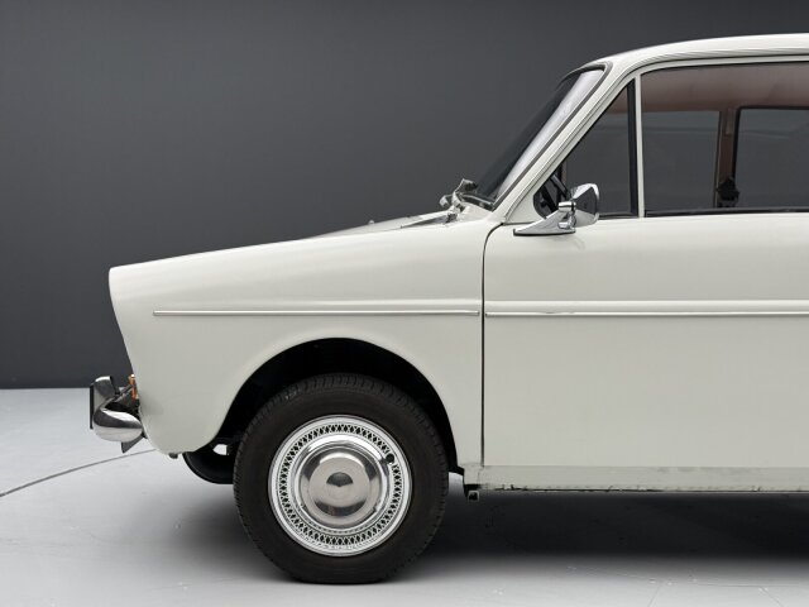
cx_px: 404
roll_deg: +0.7
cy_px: 304
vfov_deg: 30.3
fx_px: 1122
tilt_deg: -3.4
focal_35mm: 48
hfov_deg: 39.7
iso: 100
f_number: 1.78
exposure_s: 1/104
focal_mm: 6.76
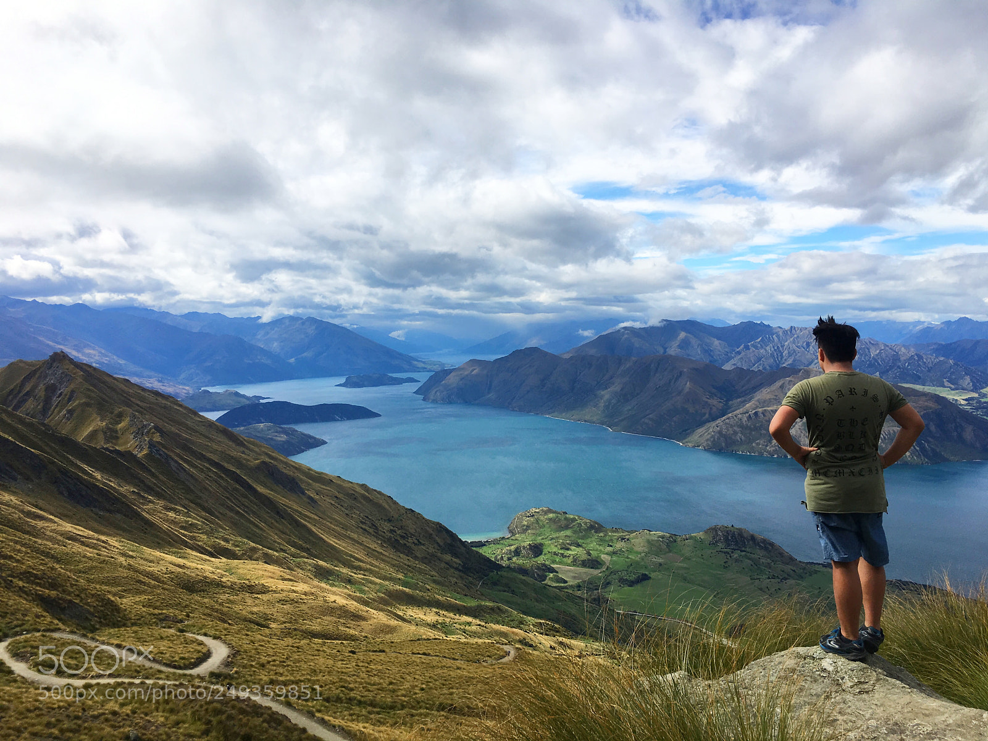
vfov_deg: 48.2
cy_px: 370
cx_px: 494
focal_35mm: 29
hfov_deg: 61.7
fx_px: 828
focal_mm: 4.15
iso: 25
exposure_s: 1/2137
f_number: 2.2
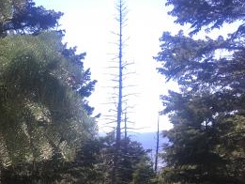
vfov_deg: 19.8
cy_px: 207
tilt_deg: -8.7
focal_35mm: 71
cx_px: -29
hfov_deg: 25.3
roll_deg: +1.0
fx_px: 503
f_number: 2.2
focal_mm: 4.15
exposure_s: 1/499
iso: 25
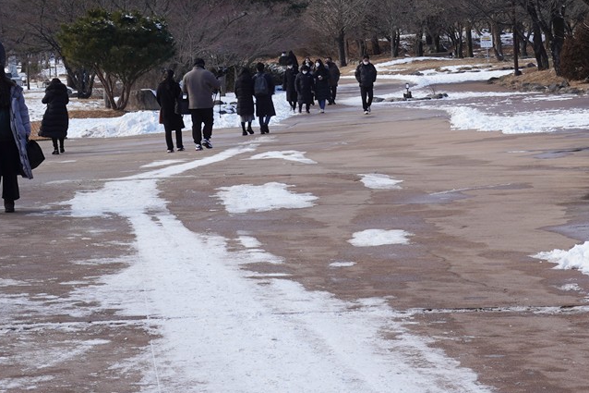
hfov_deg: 14.8
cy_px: -81
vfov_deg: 9.8
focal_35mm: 138
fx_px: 2257
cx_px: 186
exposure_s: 1/100
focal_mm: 44
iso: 160
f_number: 11
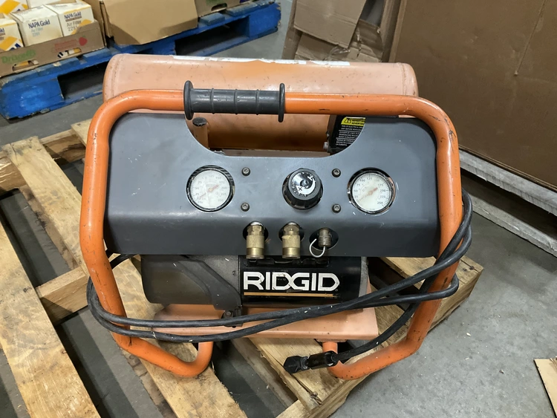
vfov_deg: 48.3
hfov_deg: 61.6
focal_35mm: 29
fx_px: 467
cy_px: 209
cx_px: 278
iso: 200
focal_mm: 3
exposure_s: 1/40
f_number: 1.8
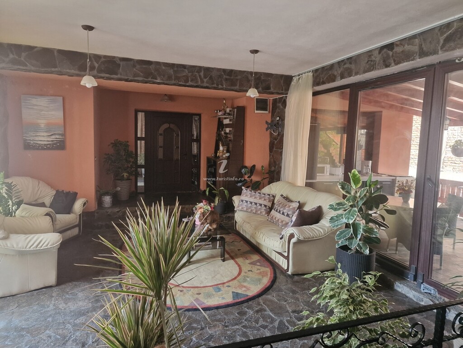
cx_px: 232
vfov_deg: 58.9
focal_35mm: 23
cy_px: 174
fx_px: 308
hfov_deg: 73.9
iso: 800
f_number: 1.8
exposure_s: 1/100
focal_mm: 6.4
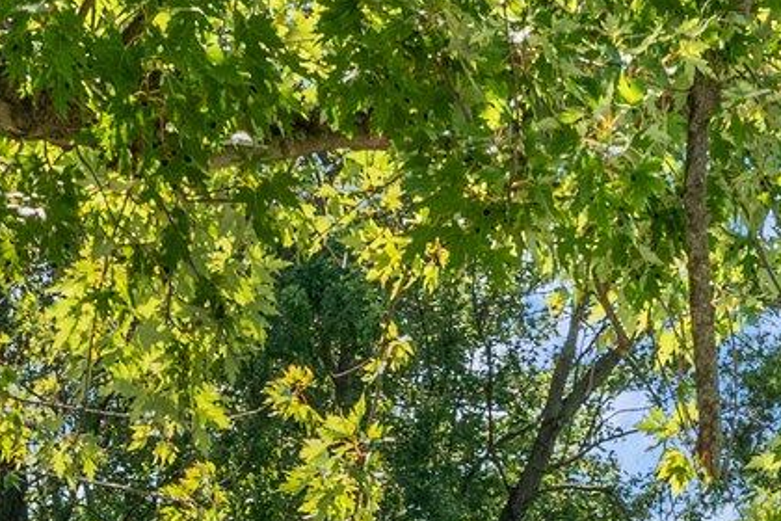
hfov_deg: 16.6
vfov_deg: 9.9
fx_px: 2647
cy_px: 1248
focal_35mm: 122
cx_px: 649
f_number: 8
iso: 400
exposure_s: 1/250
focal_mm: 16.8
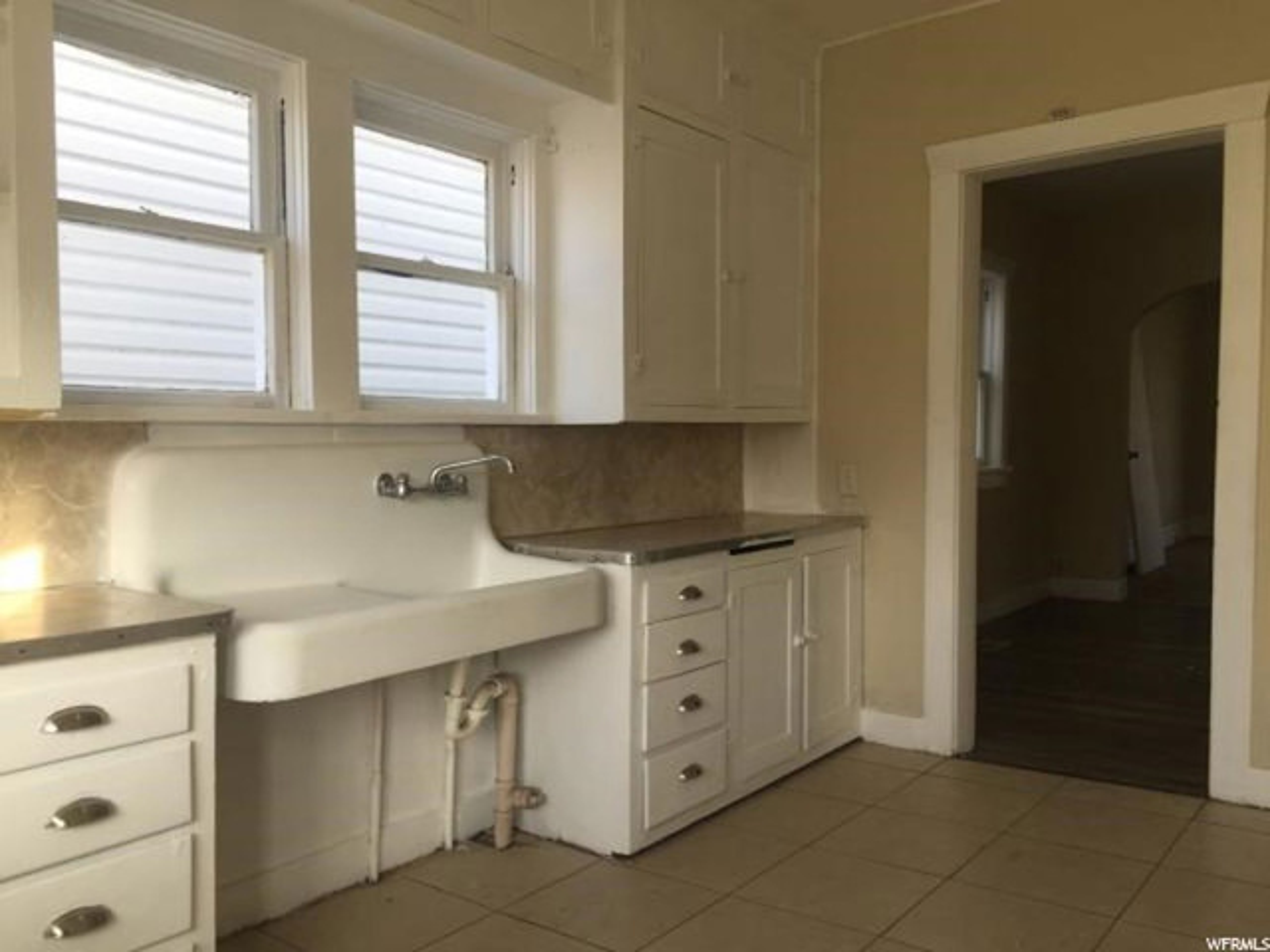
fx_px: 1064
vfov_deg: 48.2
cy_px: 476
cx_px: 635
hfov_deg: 61.7
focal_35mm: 29
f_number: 2.2
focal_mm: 4.15
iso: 32
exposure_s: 1/153
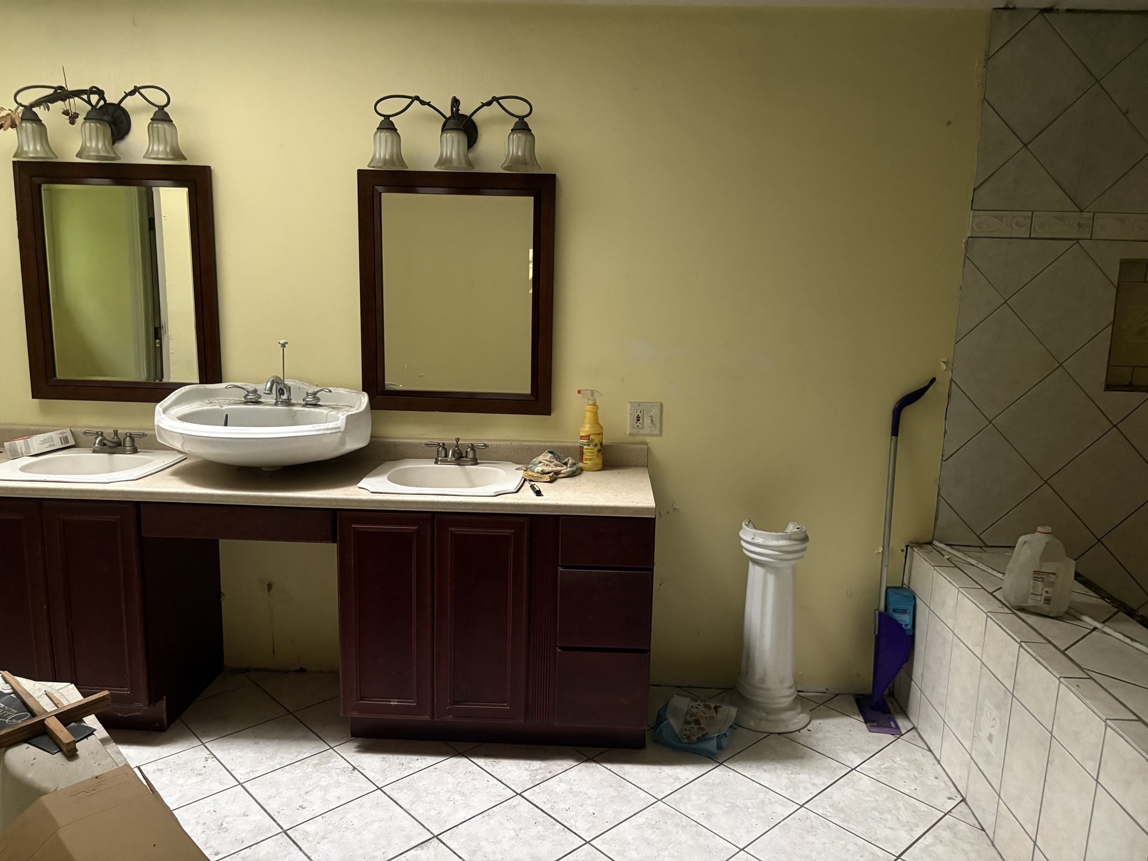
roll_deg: -0.7
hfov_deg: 67.3
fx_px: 862
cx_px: 574
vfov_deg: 53.1
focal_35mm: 26
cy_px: 430
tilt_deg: -10.4
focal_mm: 5.96
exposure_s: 1/30
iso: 640
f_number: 1.6
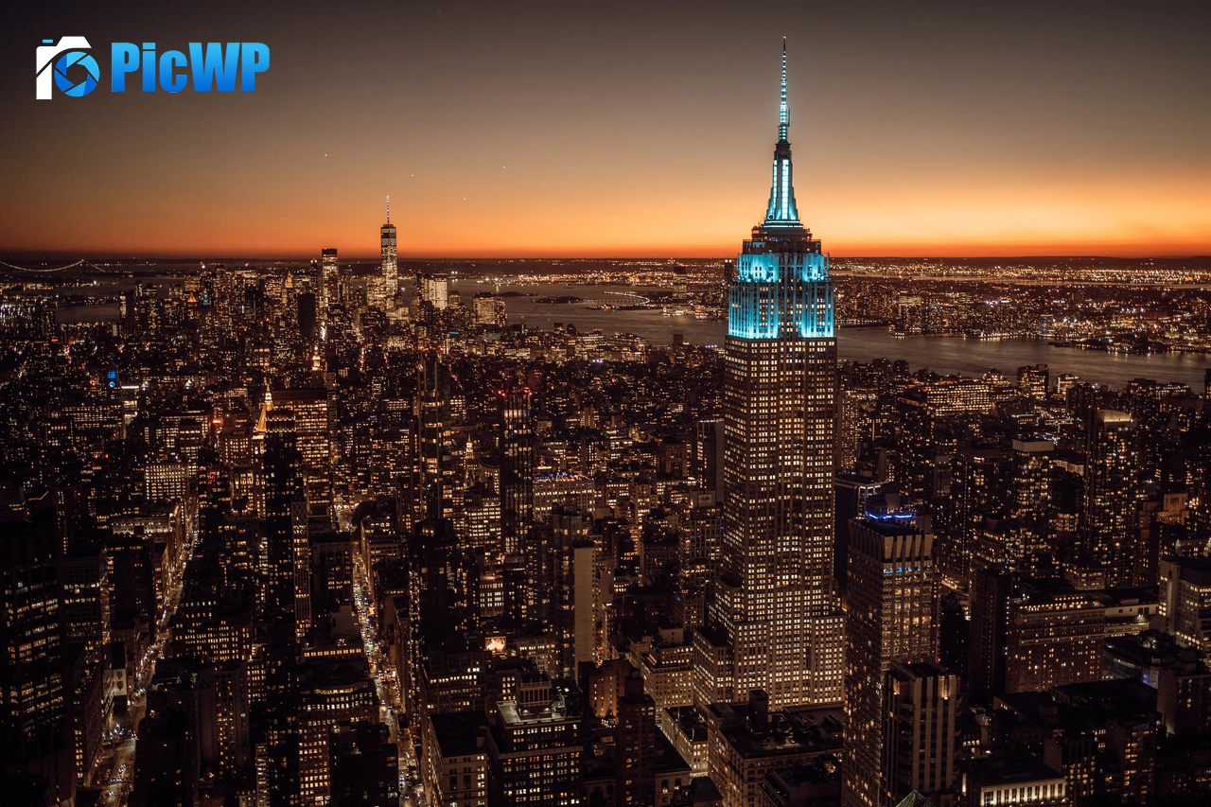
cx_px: 606
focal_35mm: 35
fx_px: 1177
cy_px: 404
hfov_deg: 54.4
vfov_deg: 37.8
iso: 250
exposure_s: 1/25
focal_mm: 35
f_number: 1.8
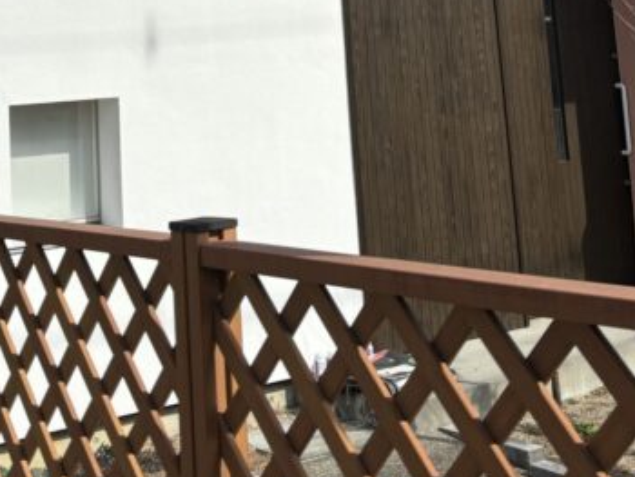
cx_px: 259
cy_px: -140
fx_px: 1395
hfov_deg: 25.6
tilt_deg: +10.3
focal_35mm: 76
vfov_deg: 18.1
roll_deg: +5.8
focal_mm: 5.96
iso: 50
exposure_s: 1/4630
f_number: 1.6
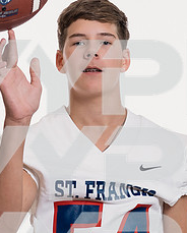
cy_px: 161
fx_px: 1373
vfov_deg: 9.7
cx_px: 93
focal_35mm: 199
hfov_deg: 7.8
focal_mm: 70
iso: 400
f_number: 5.6
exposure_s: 1/250
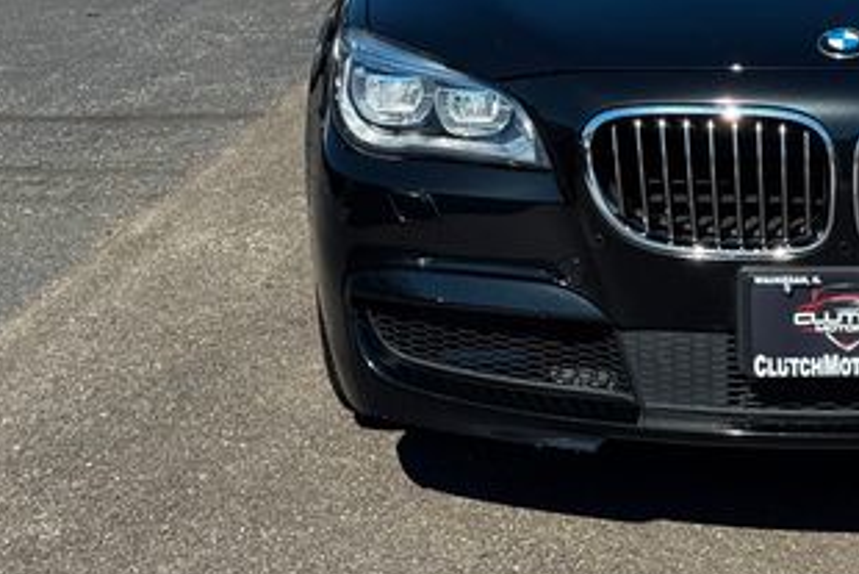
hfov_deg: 19.3
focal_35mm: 103
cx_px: 823
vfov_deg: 13.3
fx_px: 2459
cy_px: 128
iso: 64
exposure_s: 1/2513
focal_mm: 6.76
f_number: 1.78
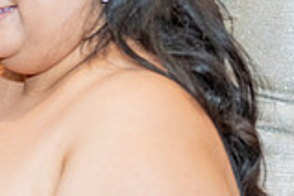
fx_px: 1249
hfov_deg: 12.6
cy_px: 80
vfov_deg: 9.0
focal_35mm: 153
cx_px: -172
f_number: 2.8
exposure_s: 1/200
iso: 2500
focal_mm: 42
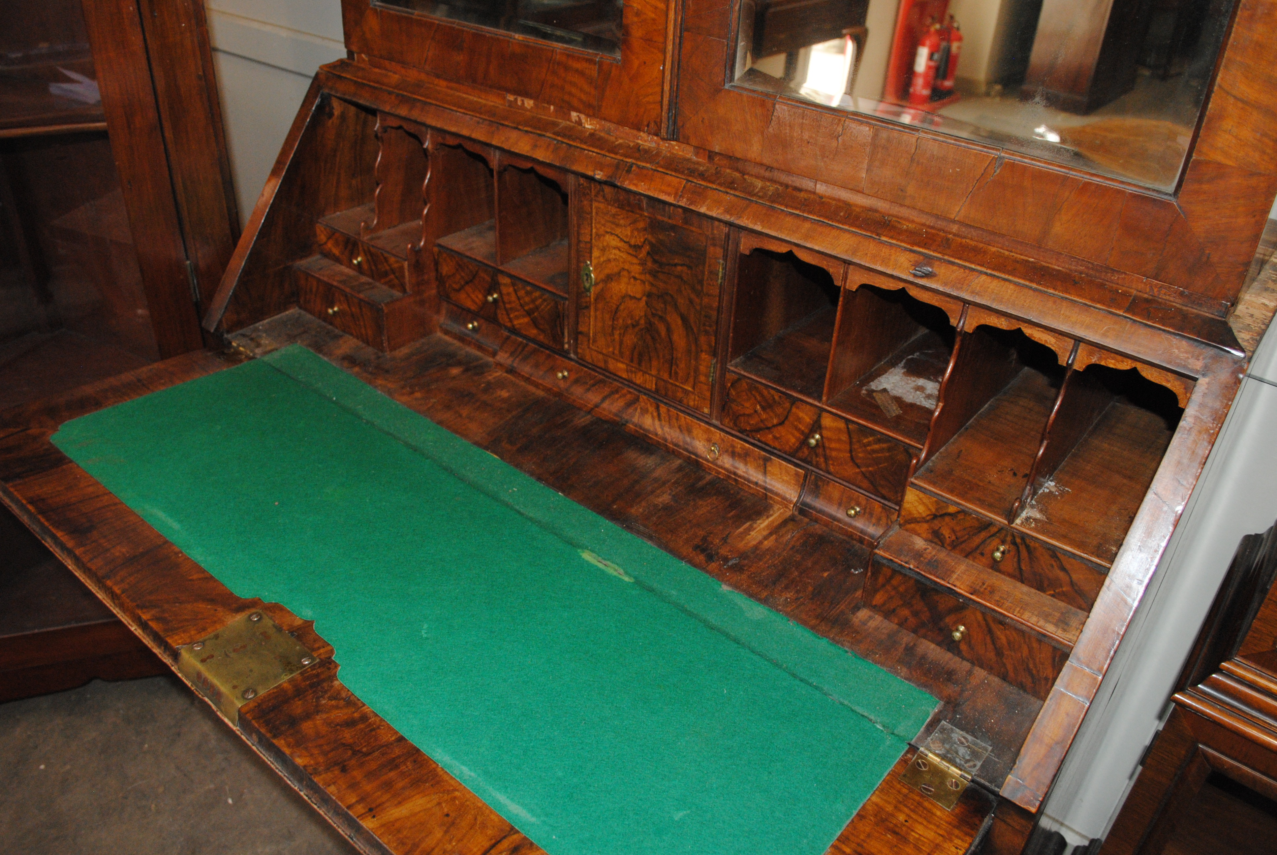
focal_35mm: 27
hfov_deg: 67.3
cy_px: 428
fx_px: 959
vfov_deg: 48.0
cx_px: 638
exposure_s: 1/60
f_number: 5
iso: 800
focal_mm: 18
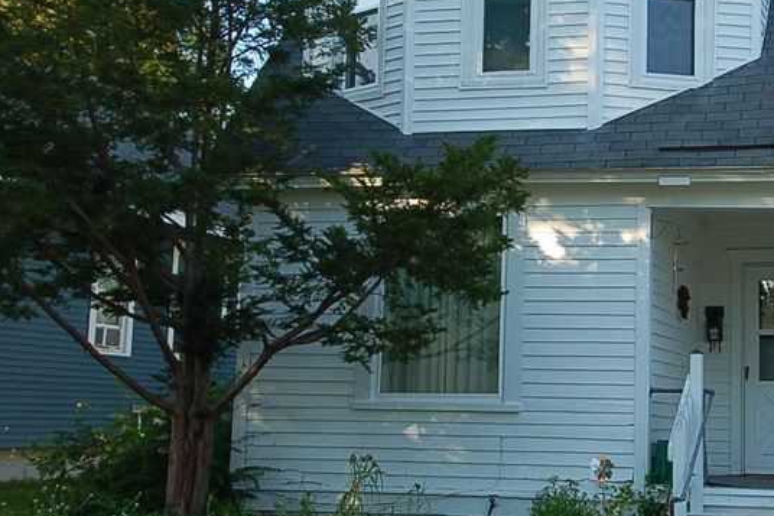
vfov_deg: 21.5
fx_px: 1354
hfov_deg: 30.9
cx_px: 645
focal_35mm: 63
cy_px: 220
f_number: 6.3
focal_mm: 22
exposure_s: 1/160
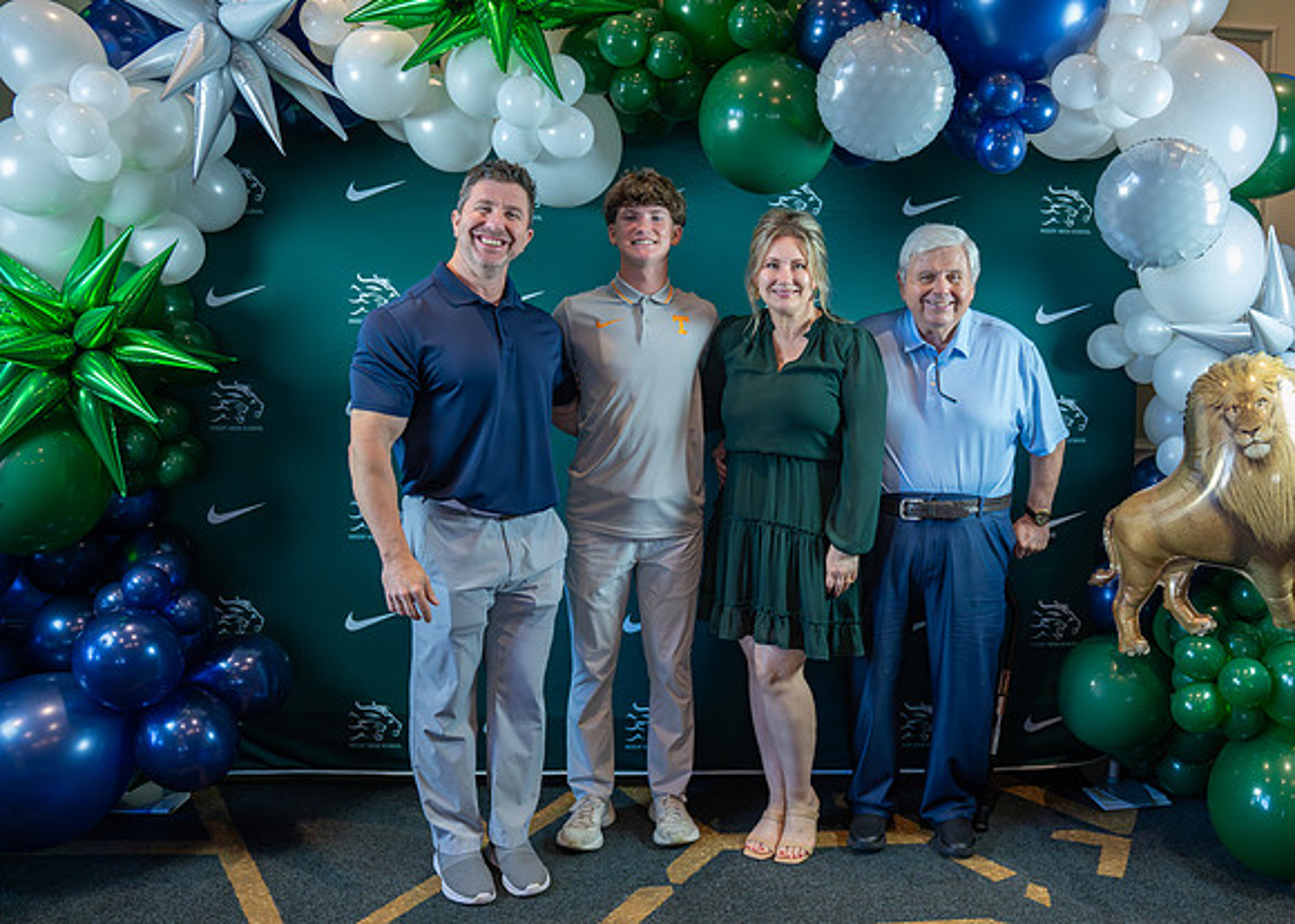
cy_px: 472
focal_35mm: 29
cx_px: 754
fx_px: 1074
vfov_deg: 46.6
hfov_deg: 61.8
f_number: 2.8
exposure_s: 1/400
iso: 3200
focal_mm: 24
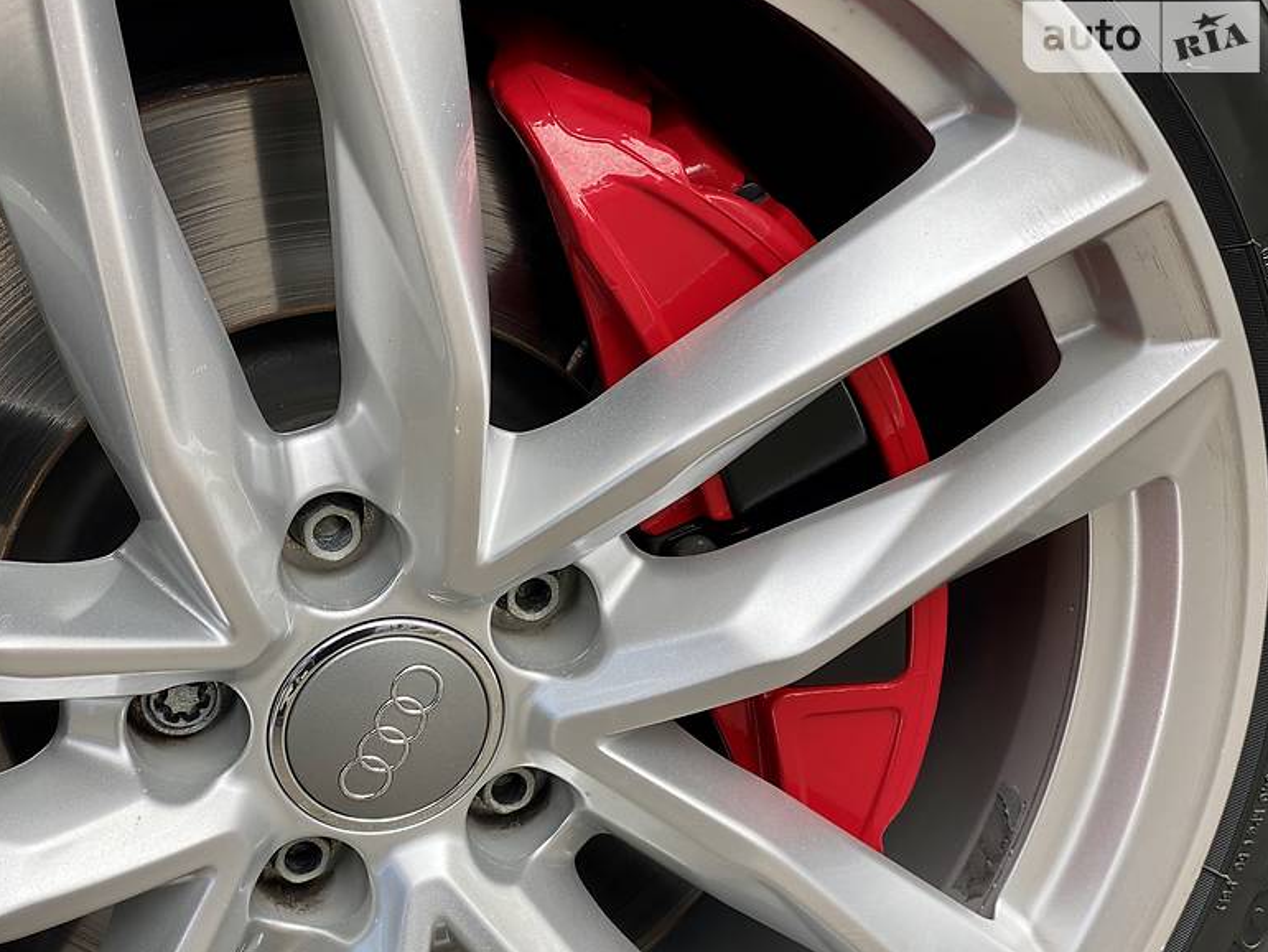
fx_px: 1979
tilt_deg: -25.6
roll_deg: +0.2
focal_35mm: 54
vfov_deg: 27.0
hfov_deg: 35.5
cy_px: 476
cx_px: 626
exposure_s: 1/180
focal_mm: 6
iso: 20
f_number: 2
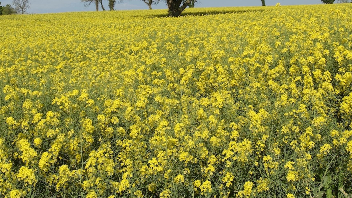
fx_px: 532
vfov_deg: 20.5
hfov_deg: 36.6
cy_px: 11
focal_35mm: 57
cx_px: 175
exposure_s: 1/250
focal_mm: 24
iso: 100
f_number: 10
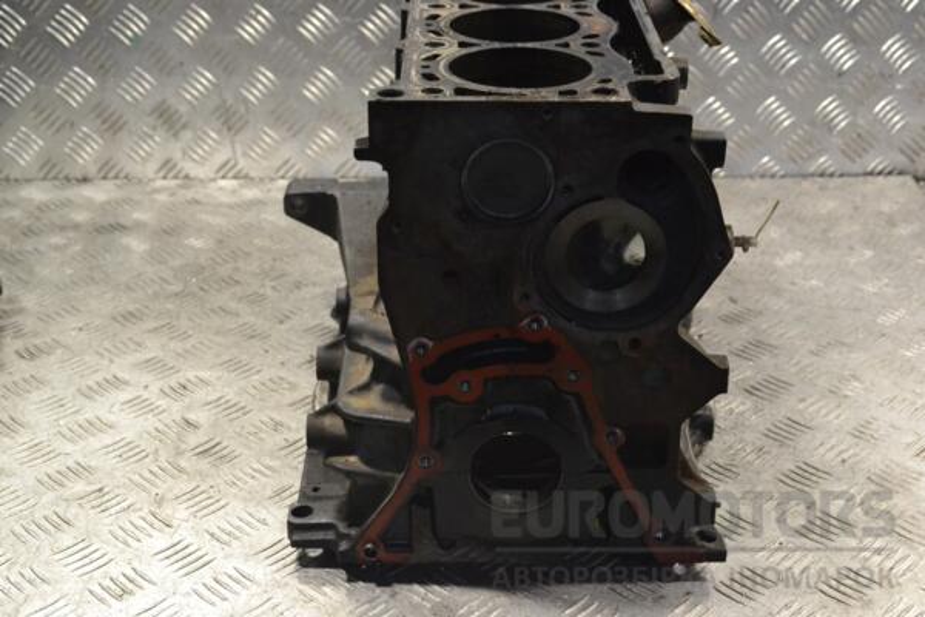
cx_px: 462
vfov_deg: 25.1
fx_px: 1387
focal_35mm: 54
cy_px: 308
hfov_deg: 36.9
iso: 3200
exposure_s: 1/250
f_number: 8
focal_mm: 36
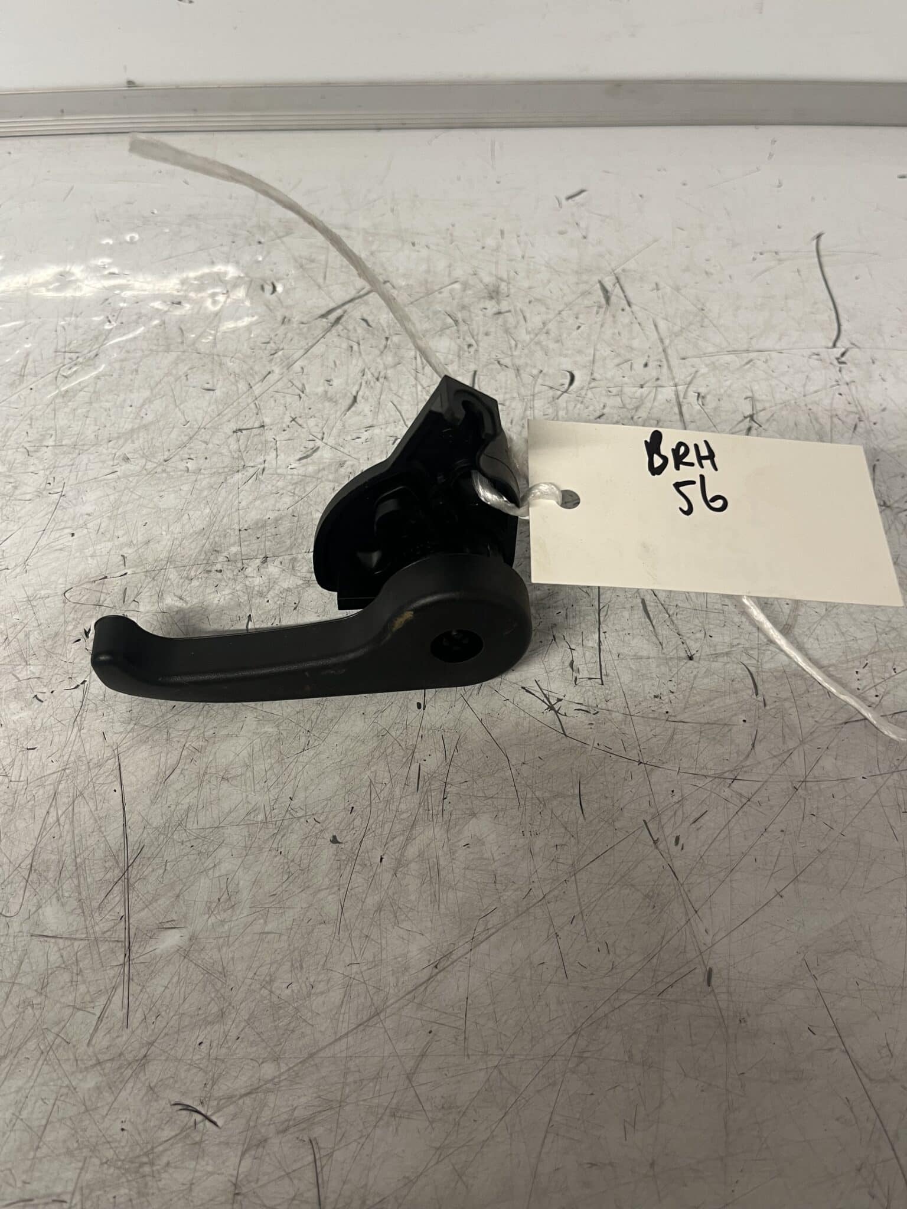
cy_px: 604
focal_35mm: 26
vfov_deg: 67.3
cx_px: 454
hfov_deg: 53.1
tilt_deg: -54.3
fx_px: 908
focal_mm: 5.1
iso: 100
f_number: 1.6
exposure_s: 1/50
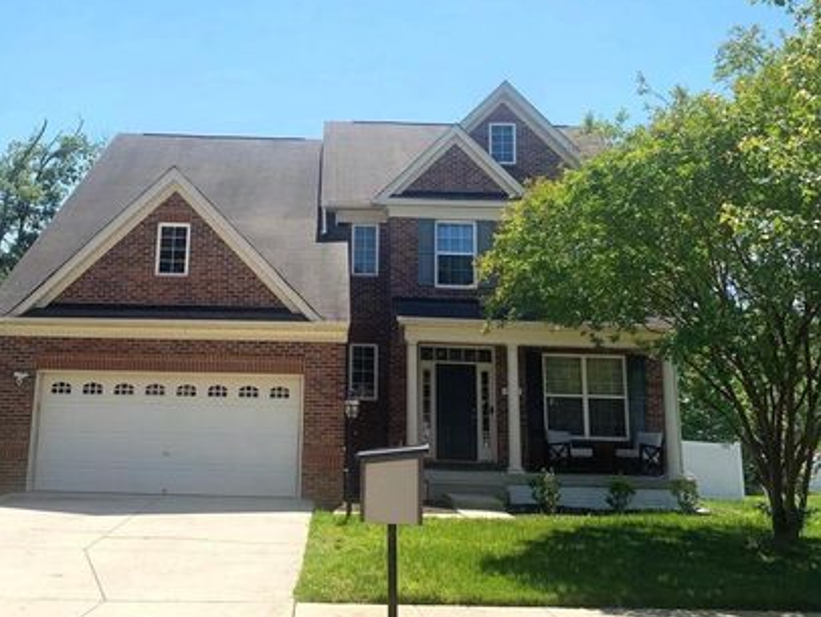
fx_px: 759
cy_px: 337
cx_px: 342
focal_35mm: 32
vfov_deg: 44.2
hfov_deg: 56.5
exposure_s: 1/2160
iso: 25
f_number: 1.8
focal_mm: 4.25
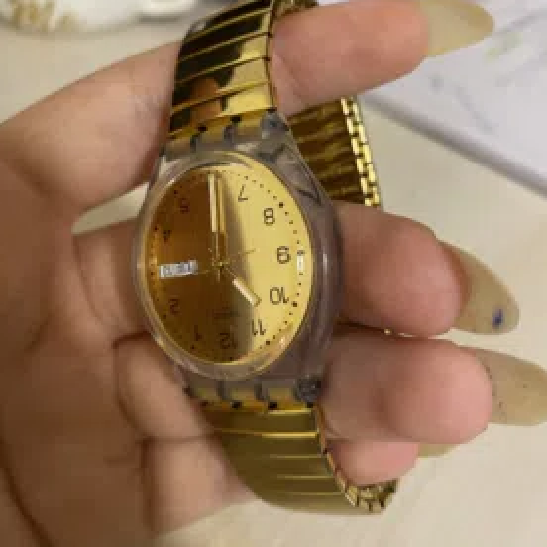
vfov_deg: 50.8
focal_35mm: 32
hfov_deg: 51.1
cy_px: 222
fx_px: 572
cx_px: 281
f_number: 1.8
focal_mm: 4.25
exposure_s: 1/50
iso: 320
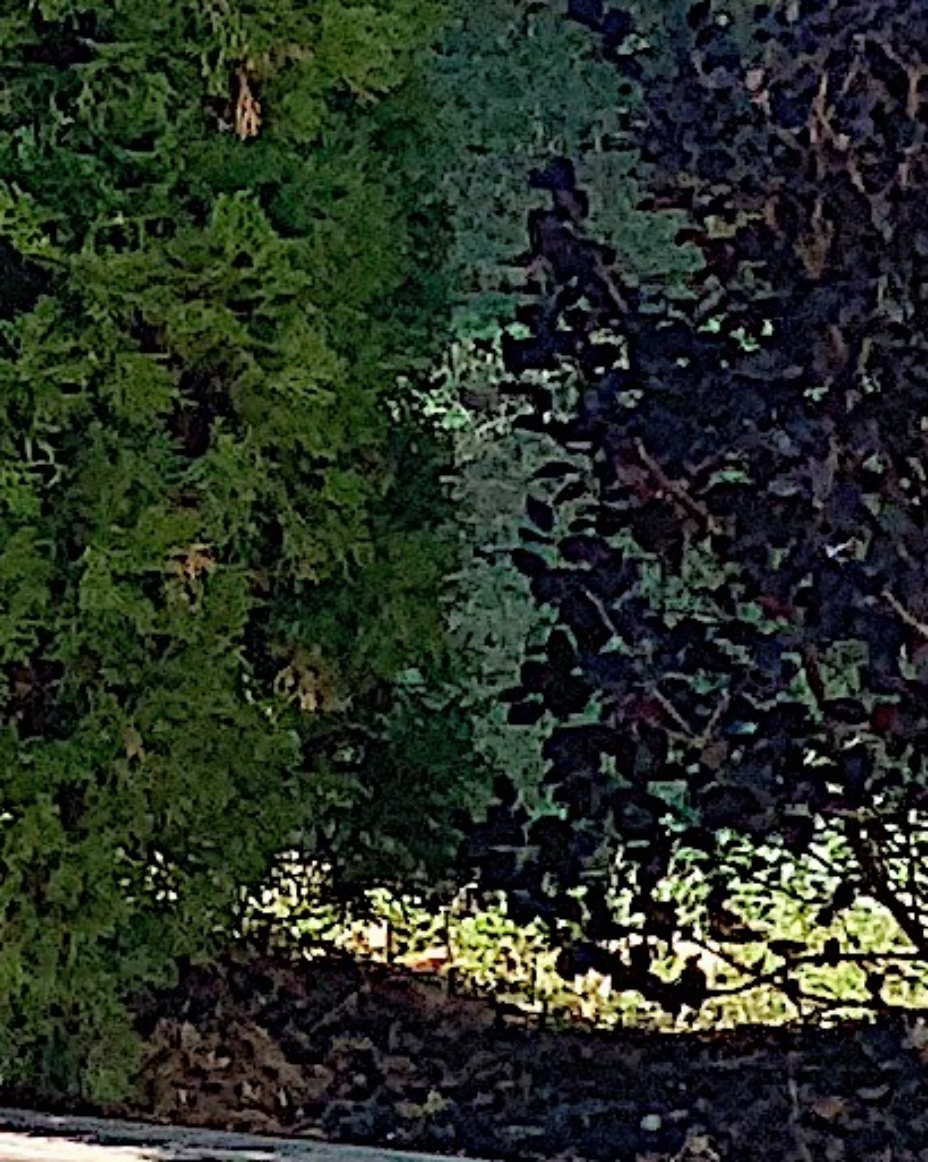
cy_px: -1794
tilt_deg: +2.8
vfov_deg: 4.7
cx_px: -2057
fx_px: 13706
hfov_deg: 3.8
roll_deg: -1.5
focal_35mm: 399
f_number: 2.4
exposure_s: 1/448
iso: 16
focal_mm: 6
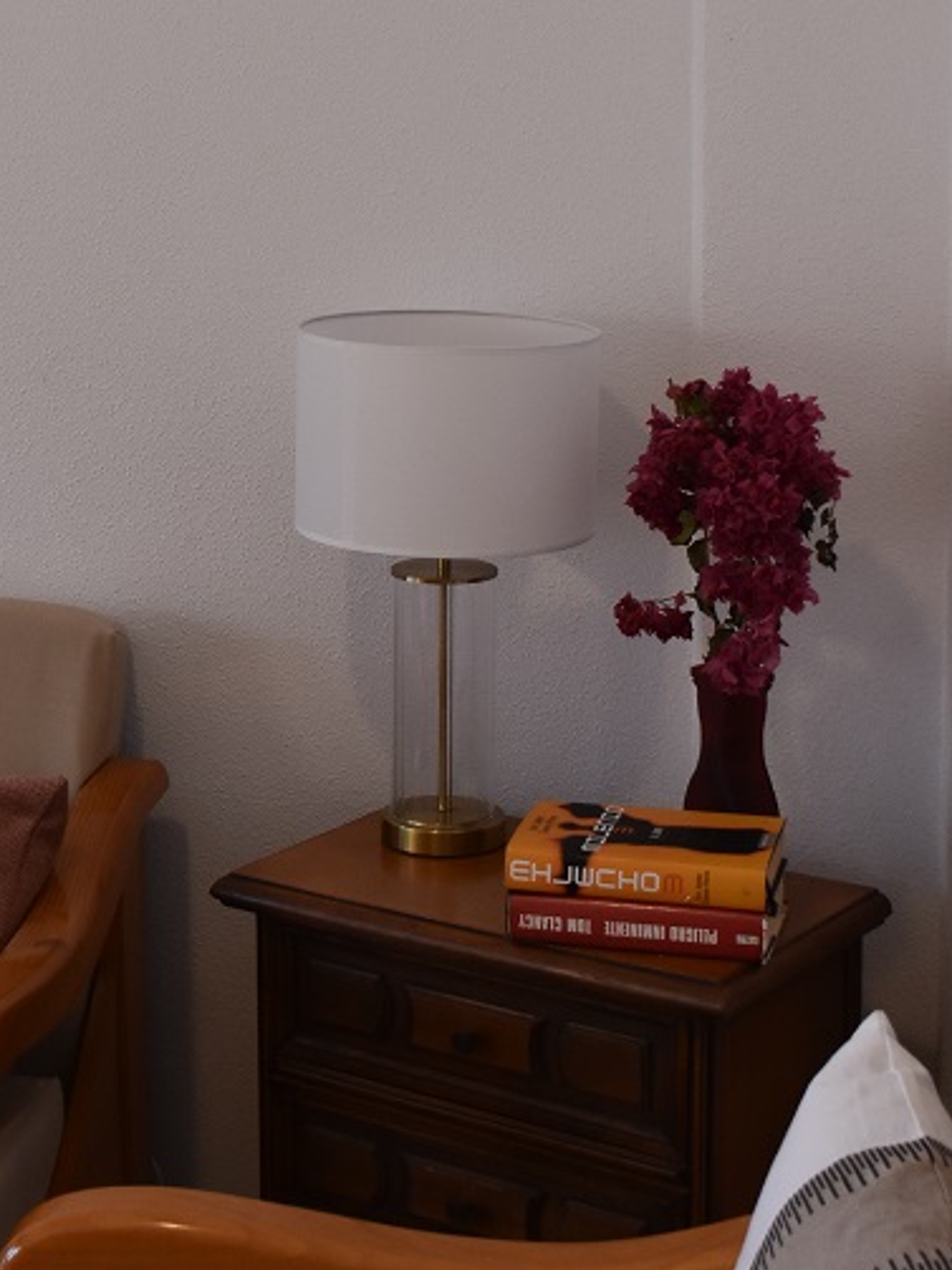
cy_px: 323
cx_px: 174
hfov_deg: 18.4
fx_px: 2903
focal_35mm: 79
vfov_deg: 24.4
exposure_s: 1/80
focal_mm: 23
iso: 800
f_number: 4.5
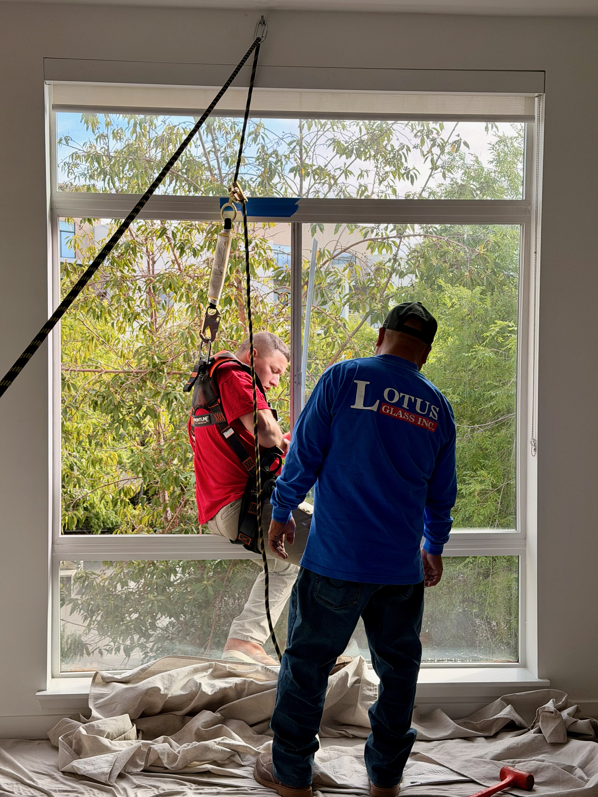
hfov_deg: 30.3
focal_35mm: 48
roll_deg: -1.8
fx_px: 1106
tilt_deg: -0.9
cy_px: 398
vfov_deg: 39.7
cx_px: 299
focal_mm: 6.76
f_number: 1.78
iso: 80
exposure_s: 1/1013
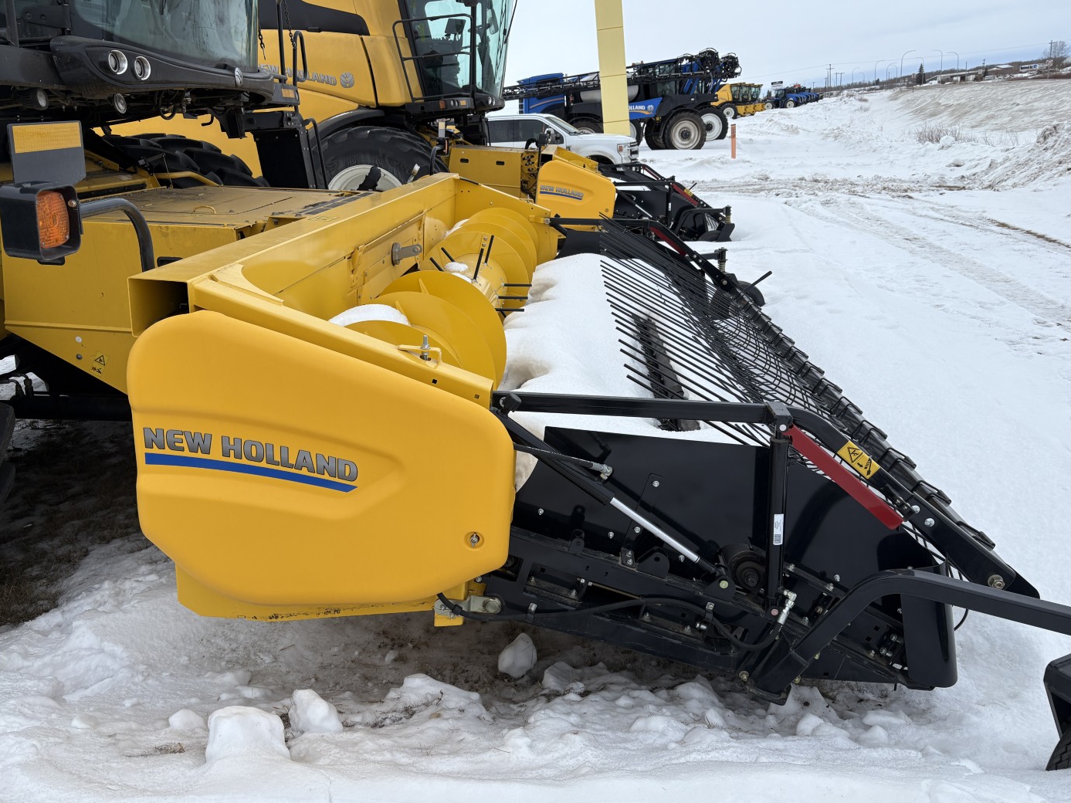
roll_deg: +7.1
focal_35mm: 27
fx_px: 835
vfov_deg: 51.3
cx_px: 520
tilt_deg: -17.1
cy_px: 400
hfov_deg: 65.3
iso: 50
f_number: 1.6
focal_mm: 5.96
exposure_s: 1/2208
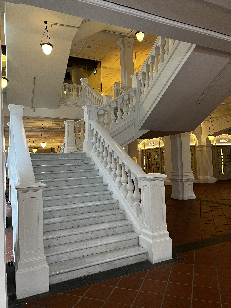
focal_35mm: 26
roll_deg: +2.6
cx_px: 116
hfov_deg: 53.1
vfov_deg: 67.3
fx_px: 231
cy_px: 154
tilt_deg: +1.9
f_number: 1.5
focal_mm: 5.7
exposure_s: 1/50
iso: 160
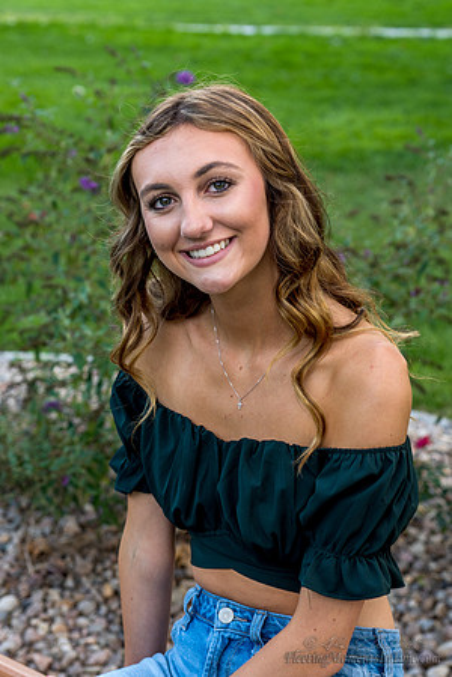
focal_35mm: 60
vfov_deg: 33.4
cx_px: 226
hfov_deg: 22.6
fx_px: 1130
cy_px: 338
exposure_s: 1/60
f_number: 3.5
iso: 160
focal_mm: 40
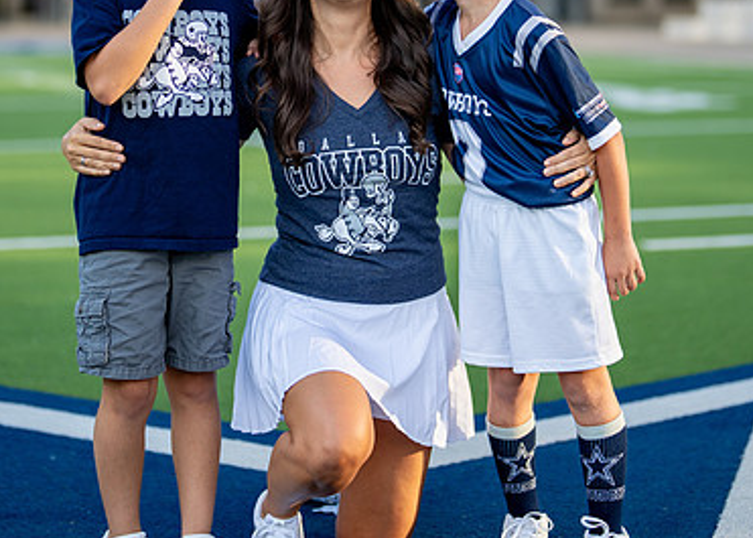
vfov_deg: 15.6
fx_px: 1946
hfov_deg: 21.9
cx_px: 378
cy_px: 101
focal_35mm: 91
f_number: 1.2
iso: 100
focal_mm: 50
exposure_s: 1/2000
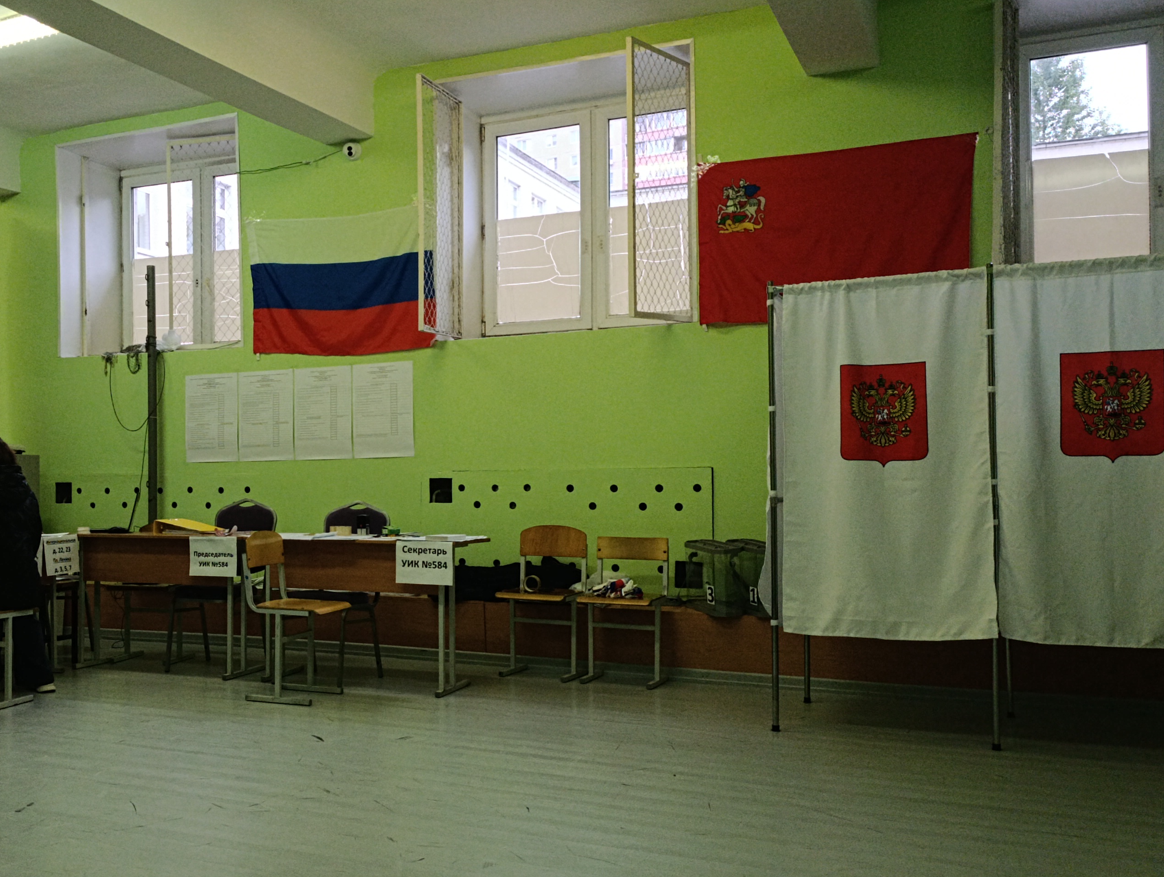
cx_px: 334
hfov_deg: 48.7
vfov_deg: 38.7
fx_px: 1246
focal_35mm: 37
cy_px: 466
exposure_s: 1/100
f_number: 1.7
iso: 1000
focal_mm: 6.11
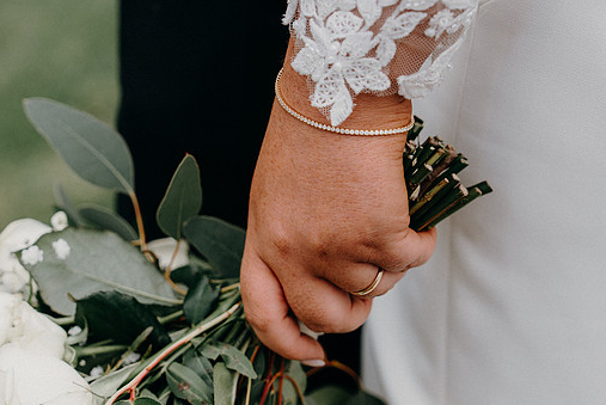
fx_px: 2022
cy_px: 226
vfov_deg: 11.4
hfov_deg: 17.0
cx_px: 330
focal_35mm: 120
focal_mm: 70
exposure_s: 1/250
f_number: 3.5
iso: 160
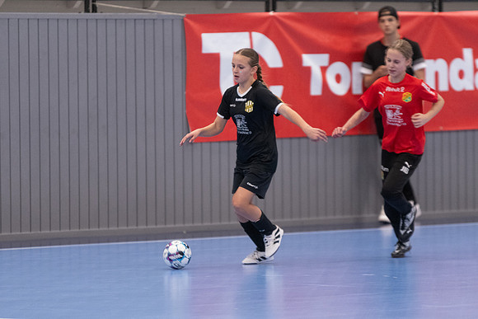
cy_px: 160
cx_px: 239
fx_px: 3984
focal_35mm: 300
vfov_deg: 4.6
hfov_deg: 6.9
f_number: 3.2
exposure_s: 1/500
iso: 6400
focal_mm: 200
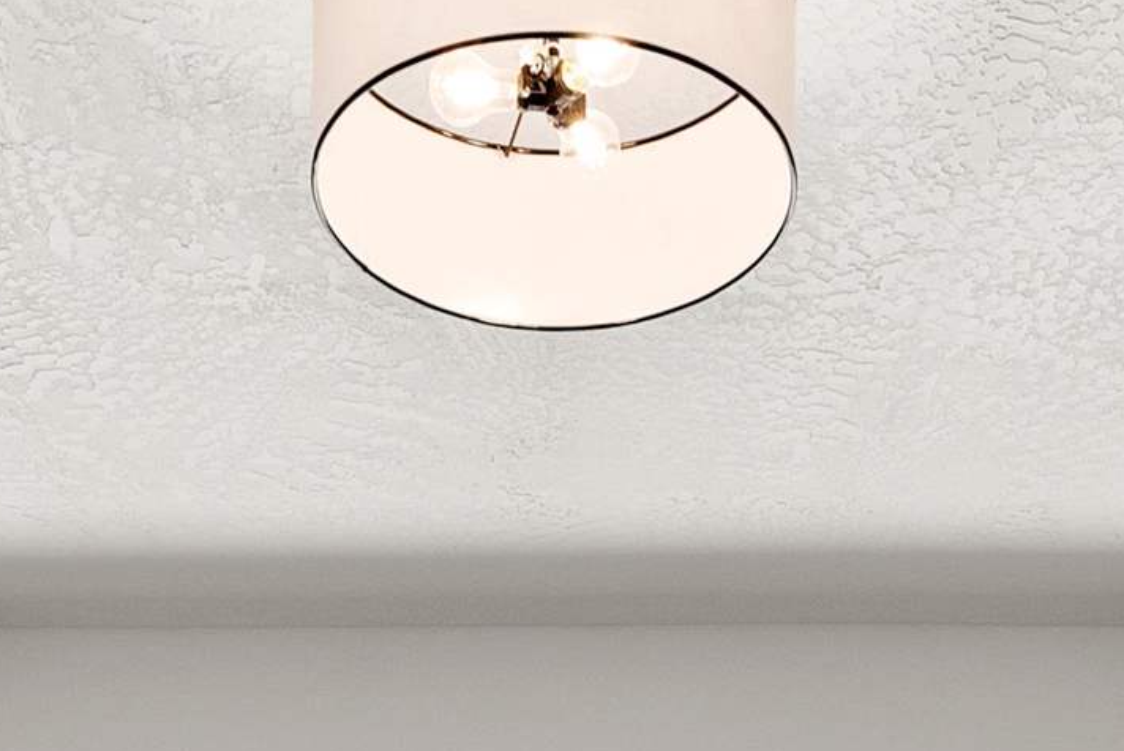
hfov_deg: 29.2
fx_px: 2156
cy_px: 1558
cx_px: 583
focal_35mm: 69
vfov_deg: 15.3
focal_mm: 16
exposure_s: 1/40
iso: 400
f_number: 8
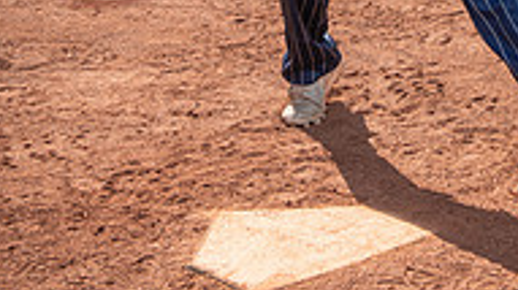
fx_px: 1523
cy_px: -182
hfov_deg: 19.2
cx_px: 372
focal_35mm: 111
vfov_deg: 10.4
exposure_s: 1/250
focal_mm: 45
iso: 200
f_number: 8
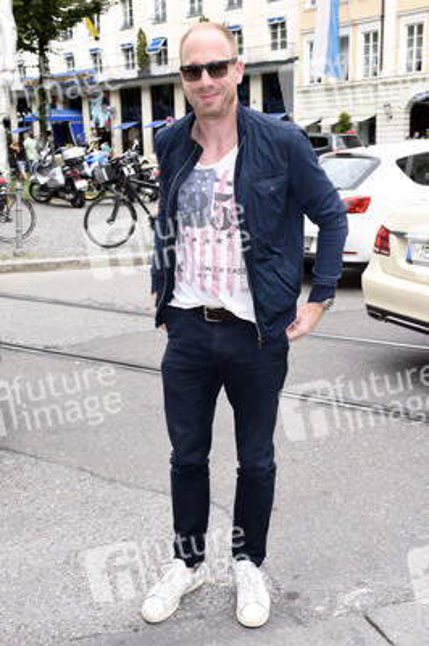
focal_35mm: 40
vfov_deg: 48.0
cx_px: 214
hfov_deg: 33.0
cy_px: 323
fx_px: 725
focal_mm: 27
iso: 160
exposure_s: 1/125
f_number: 6.3
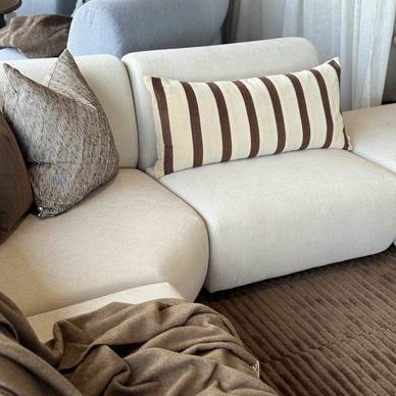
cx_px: 197
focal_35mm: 59
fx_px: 764
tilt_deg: -29.0
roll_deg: -2.7
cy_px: 255
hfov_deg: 29.1
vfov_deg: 28.9
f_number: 1.78
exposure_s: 1/238
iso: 64
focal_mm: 6.76
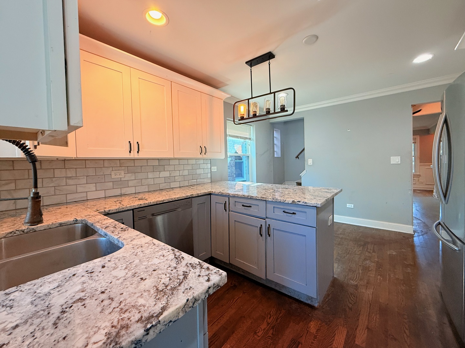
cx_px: 232
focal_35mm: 14
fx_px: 188
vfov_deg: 85.7
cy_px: 174
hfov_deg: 102.1
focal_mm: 2.22
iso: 250
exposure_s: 1/120
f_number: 2.2
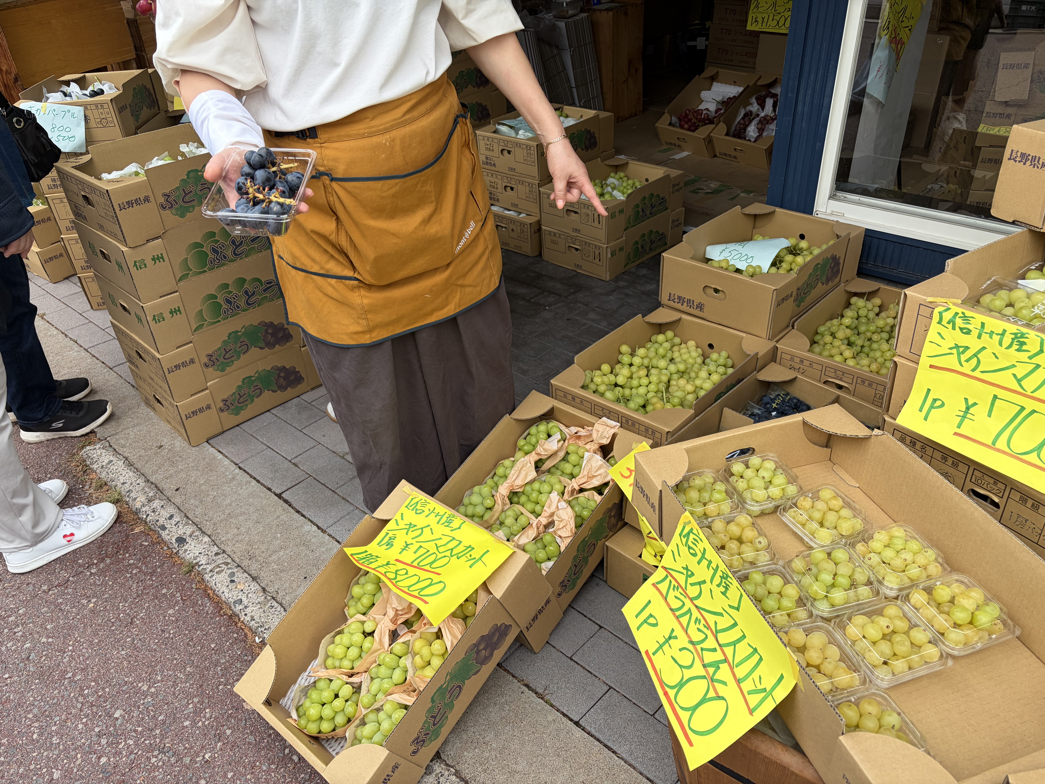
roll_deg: +3.7
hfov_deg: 67.3
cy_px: 392
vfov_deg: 53.1
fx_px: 785
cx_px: 522
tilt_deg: -32.1
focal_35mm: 26
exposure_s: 1/175
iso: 40
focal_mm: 5.96
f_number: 1.6
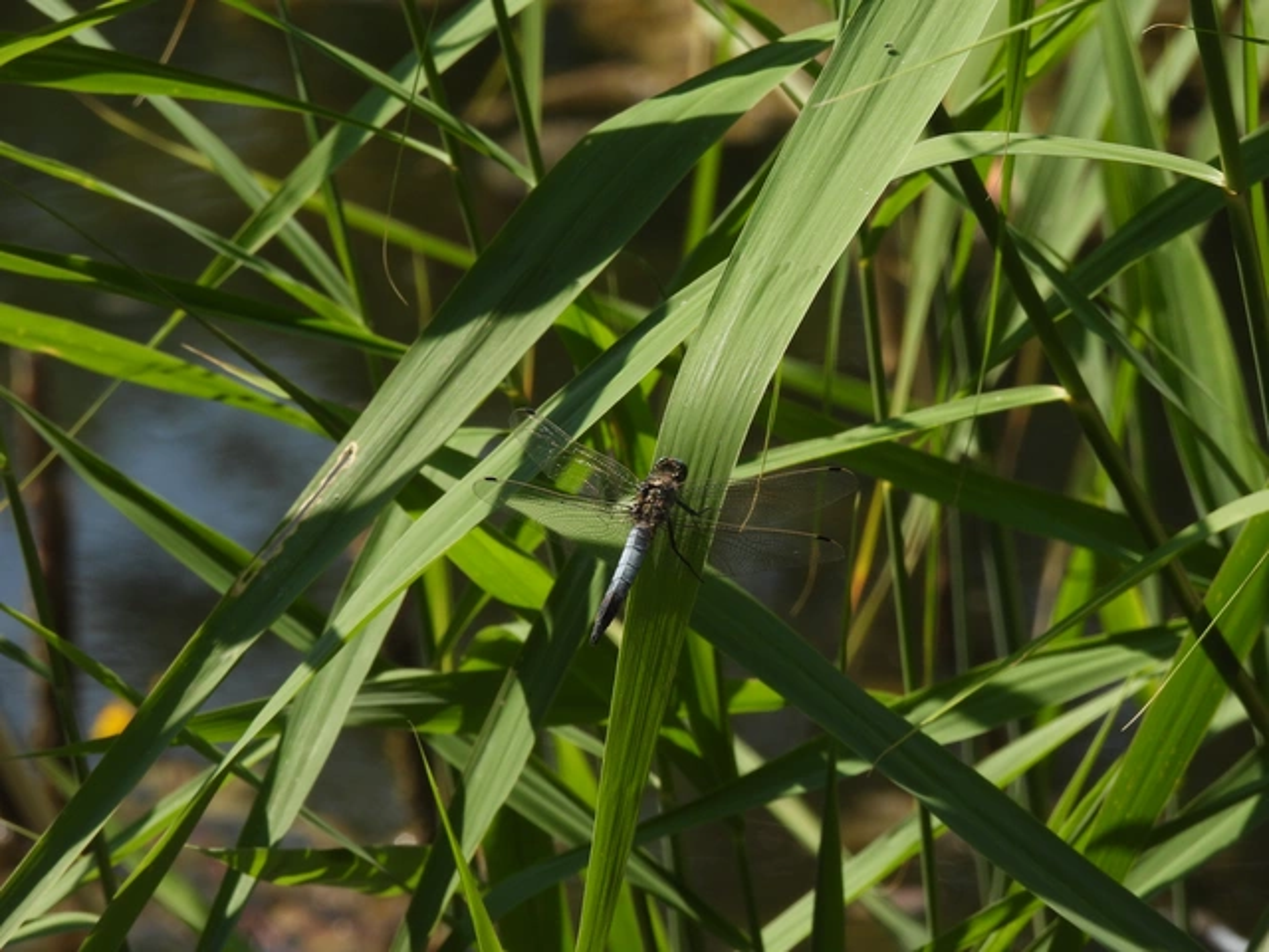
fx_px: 21996
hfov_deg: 3.3
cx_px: 634
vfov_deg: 2.5
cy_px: 476
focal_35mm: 600
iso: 100
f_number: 6.3
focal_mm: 107
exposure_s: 1/320
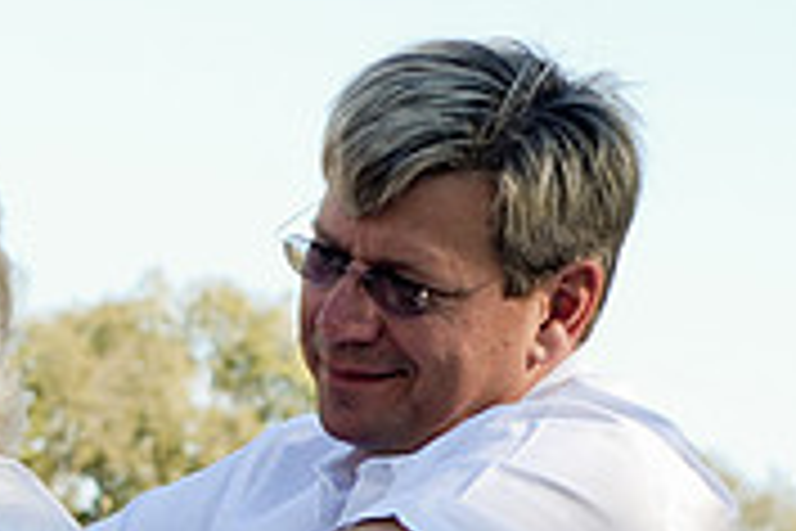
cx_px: -495
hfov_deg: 8.2
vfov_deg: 5.6
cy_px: 585
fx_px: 5439
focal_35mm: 246
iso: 100
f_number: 6.3
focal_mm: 50
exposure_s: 1/160
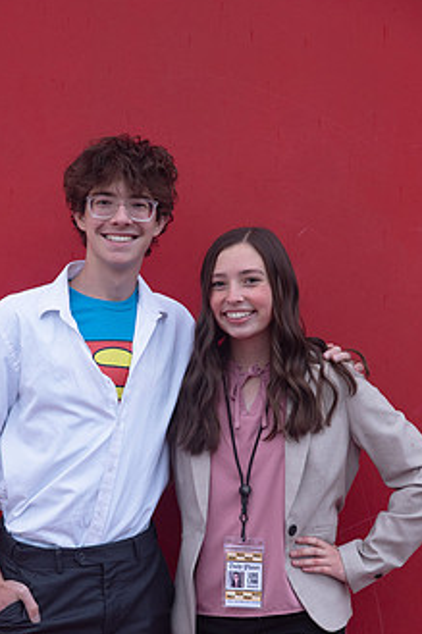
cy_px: 374
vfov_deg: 15.3
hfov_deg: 10.2
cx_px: 173
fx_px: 2358
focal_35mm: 134
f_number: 5.6
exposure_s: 1/125
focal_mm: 98
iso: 500
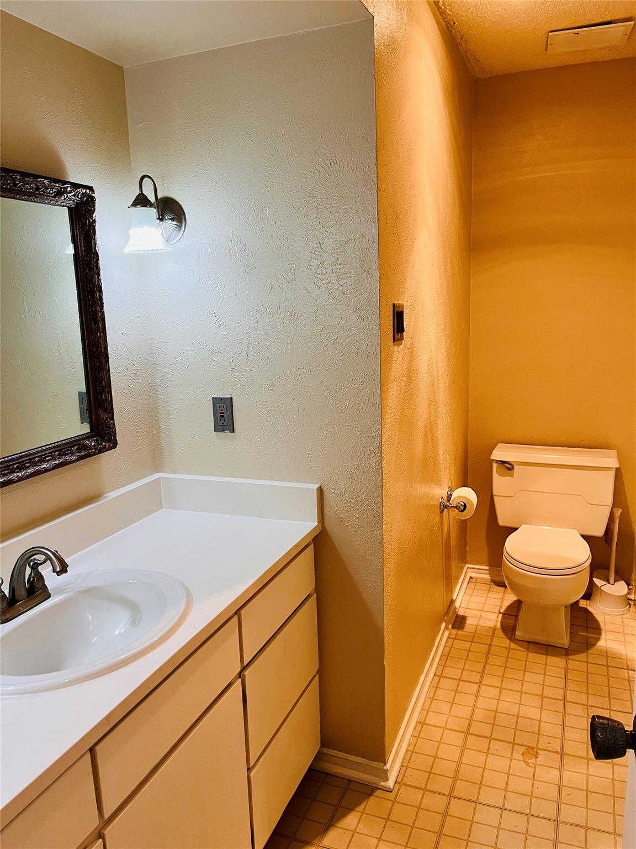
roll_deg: +2.4
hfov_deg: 53.1
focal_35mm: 26
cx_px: 318
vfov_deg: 67.3
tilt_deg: -10.5
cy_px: 424
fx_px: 637
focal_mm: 5.1
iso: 80
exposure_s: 1/60
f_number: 1.6
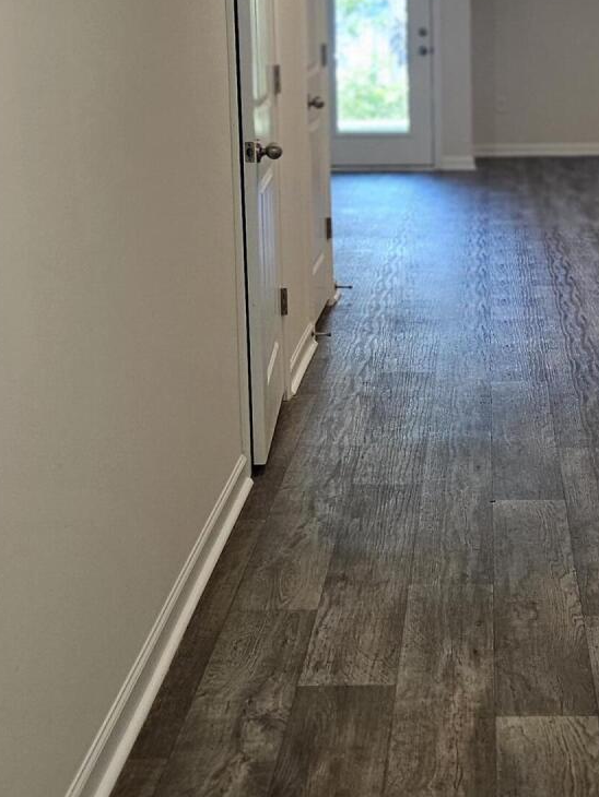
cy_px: 273
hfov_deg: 22.9
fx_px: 1453
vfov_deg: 30.5
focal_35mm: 63
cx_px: 491
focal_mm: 5.4
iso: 160
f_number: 1.8
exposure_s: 1/120
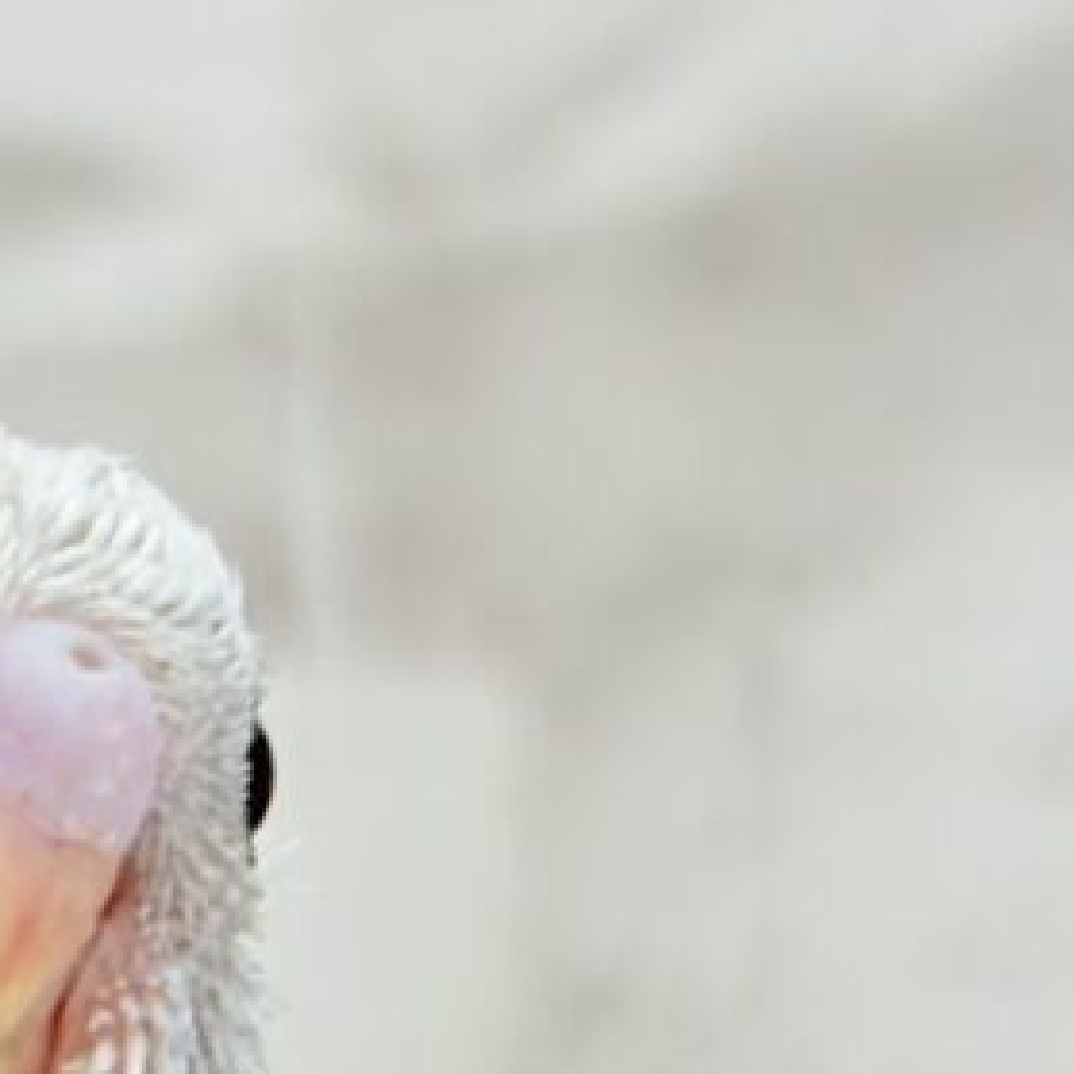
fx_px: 6950
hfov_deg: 8.4
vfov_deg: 8.6
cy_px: 1598
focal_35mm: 198
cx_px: -1086
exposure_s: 1/100
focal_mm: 5.96
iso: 64
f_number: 1.6
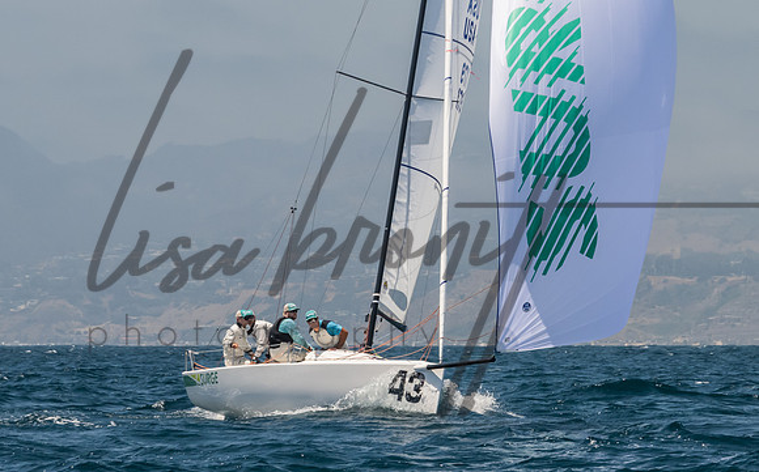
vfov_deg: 4.2
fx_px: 6496
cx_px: 449
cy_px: 131
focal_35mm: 314
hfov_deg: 6.7
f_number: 9
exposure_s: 1/640
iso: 640
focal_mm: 145
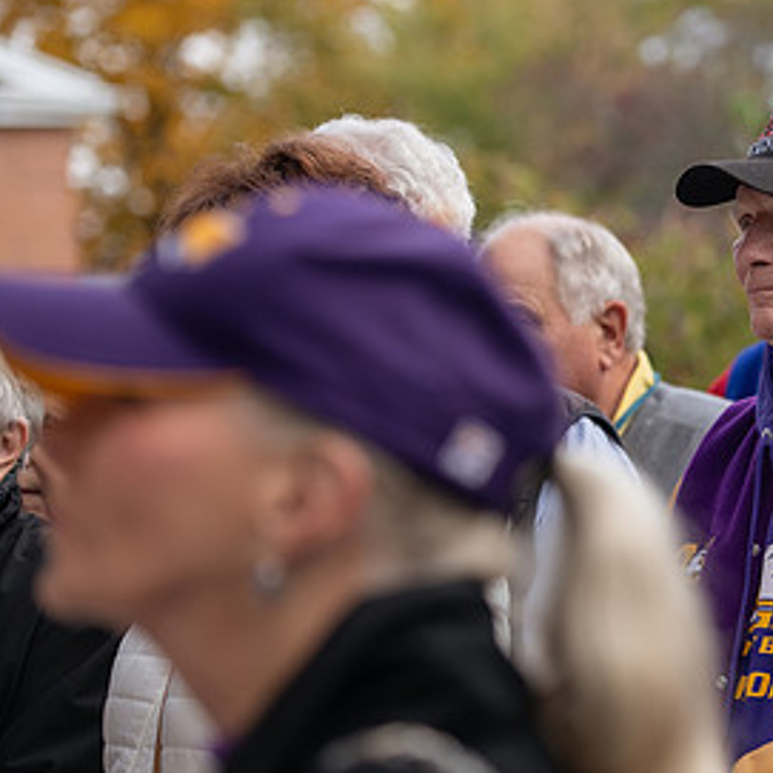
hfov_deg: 10.0
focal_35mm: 173
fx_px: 4371
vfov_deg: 10.1
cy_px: 329
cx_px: 793
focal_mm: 95
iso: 160
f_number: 3.5
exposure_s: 1/320
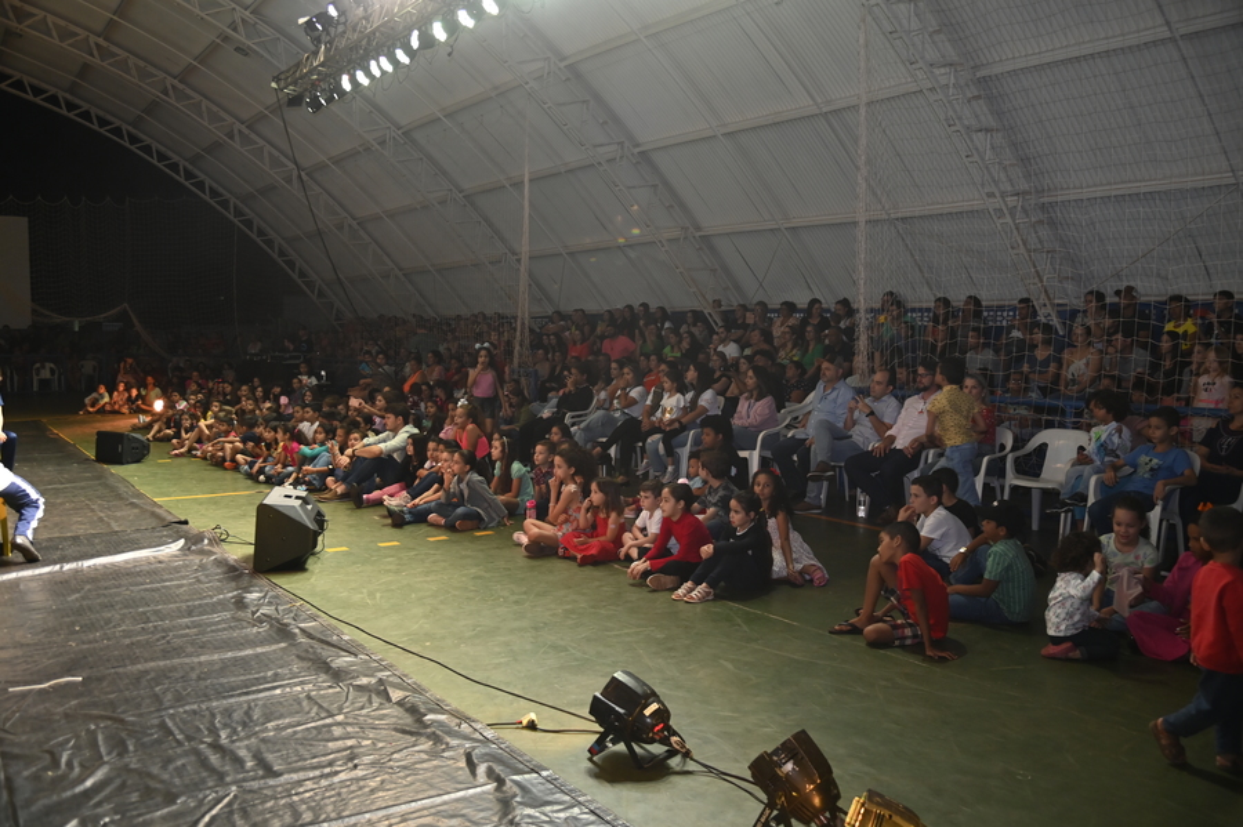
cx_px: 622
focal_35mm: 31
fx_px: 1070
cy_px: 414
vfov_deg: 42.3
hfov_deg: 60.3
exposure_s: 1/100
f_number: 4
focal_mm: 31
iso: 1600
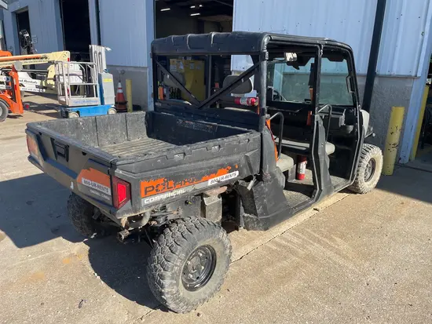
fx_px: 325
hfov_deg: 67.3
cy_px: 162
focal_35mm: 26
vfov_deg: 53.1
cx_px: 216
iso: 32
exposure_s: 1/1949
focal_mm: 4.2
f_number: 1.6
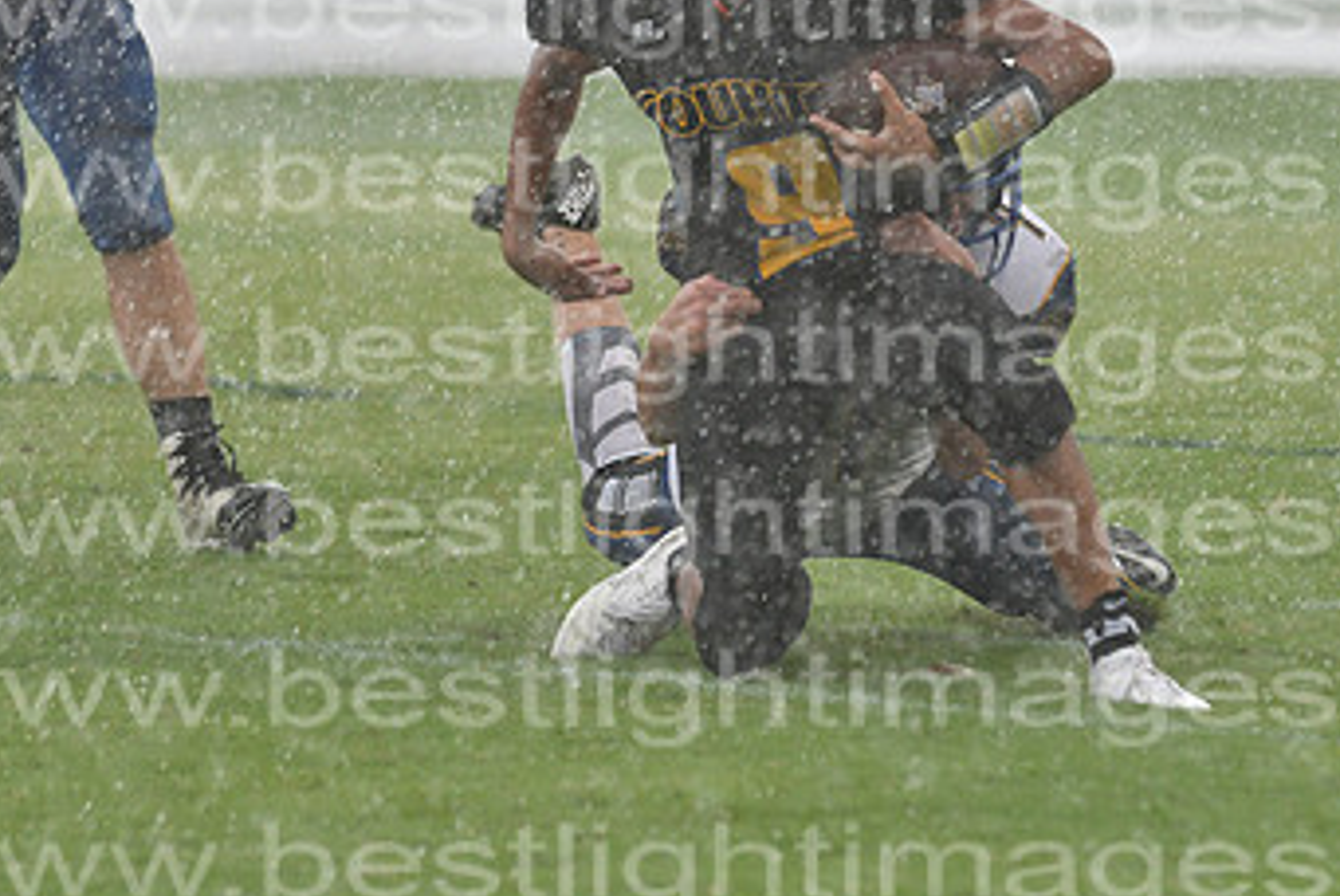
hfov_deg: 5.8
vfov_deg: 3.9
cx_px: 778
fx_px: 13299
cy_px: 269
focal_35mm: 357
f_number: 4.5
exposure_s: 1/1000
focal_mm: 140
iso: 1000
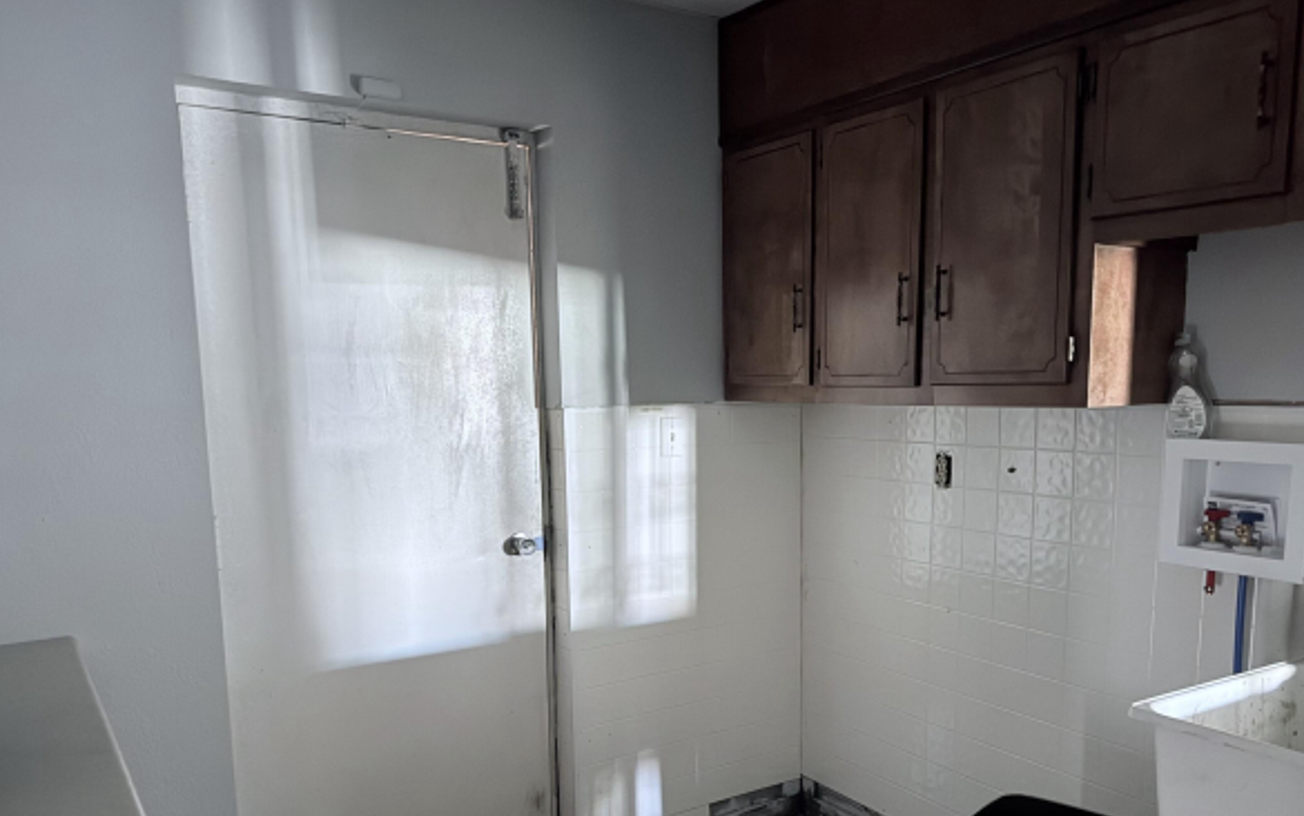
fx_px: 1031
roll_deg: +0.3
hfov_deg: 64.4
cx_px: 730
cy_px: 542
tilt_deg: -8.5
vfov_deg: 42.6
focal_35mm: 29
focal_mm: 6.76
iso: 1250
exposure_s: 1/9
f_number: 1.78
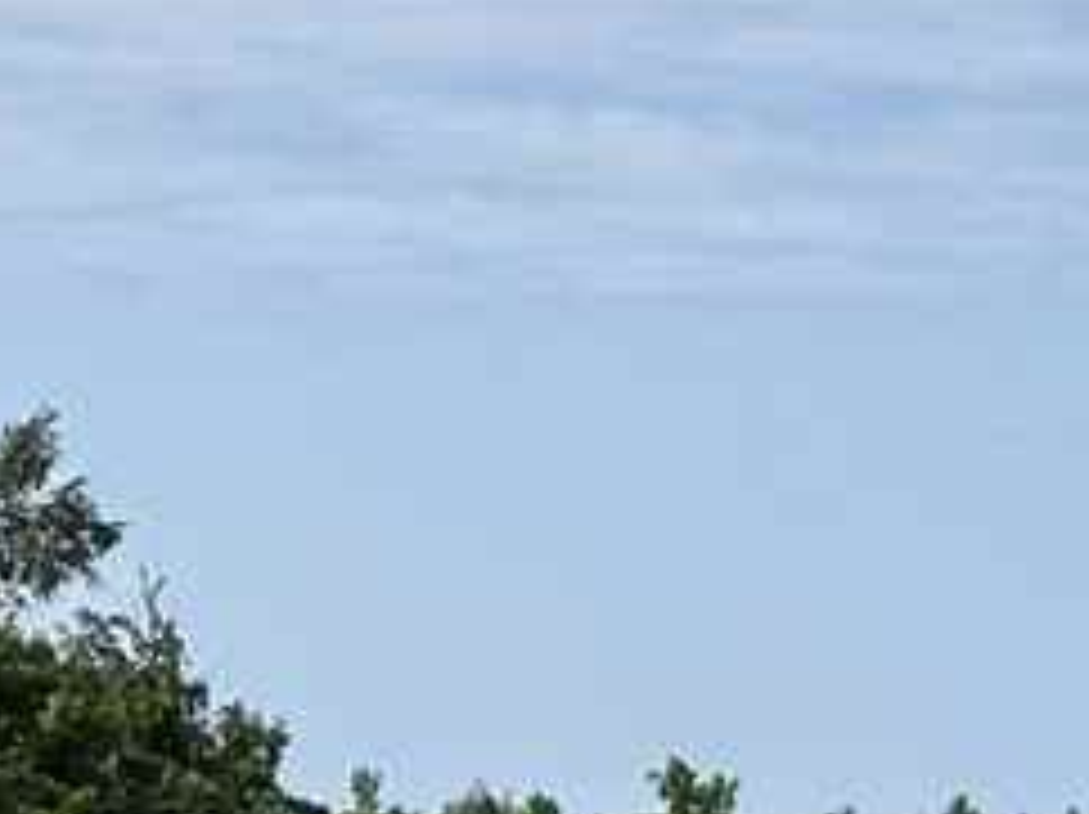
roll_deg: -1.2
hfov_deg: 7.4
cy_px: 958
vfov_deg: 5.8
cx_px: 2394
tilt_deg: -0.9
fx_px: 7983
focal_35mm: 254
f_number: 1.78
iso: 64
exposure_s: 1/6211
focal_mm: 6.86
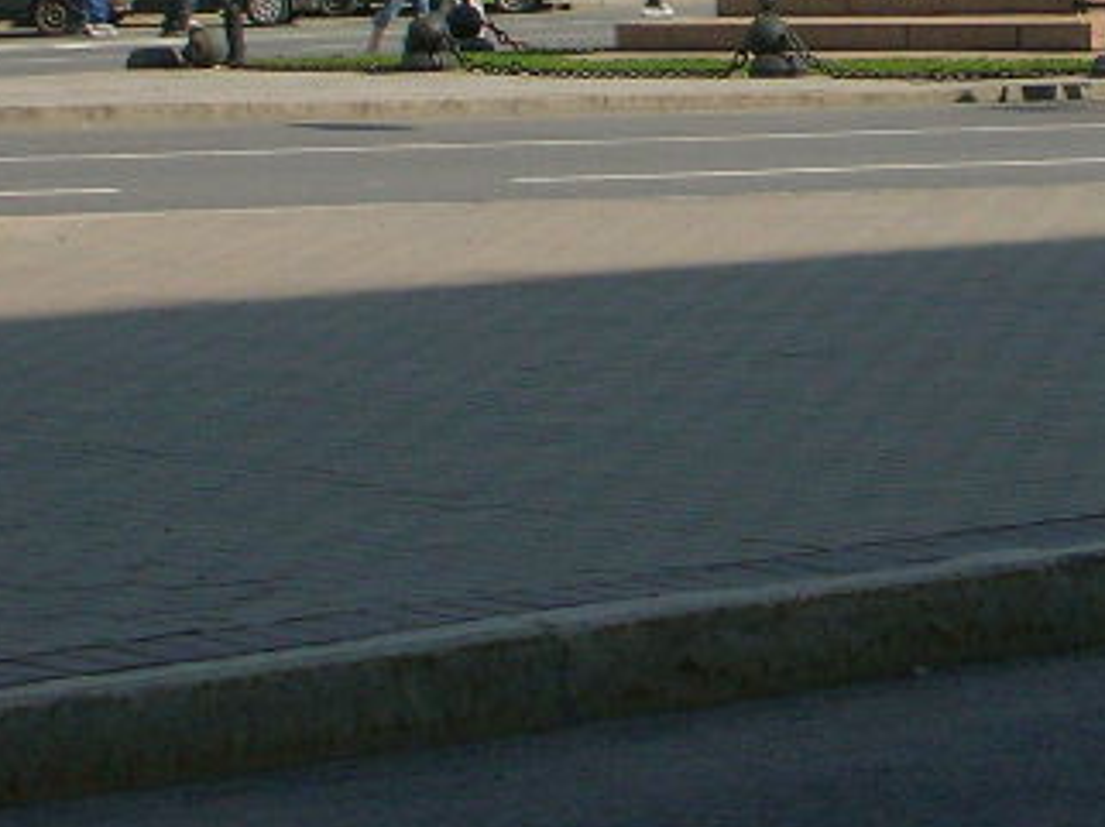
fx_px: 6188
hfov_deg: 10.1
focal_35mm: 194
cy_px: -271
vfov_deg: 7.6
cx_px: 1071
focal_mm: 10.1
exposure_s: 1/86.1
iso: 50
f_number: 11.3
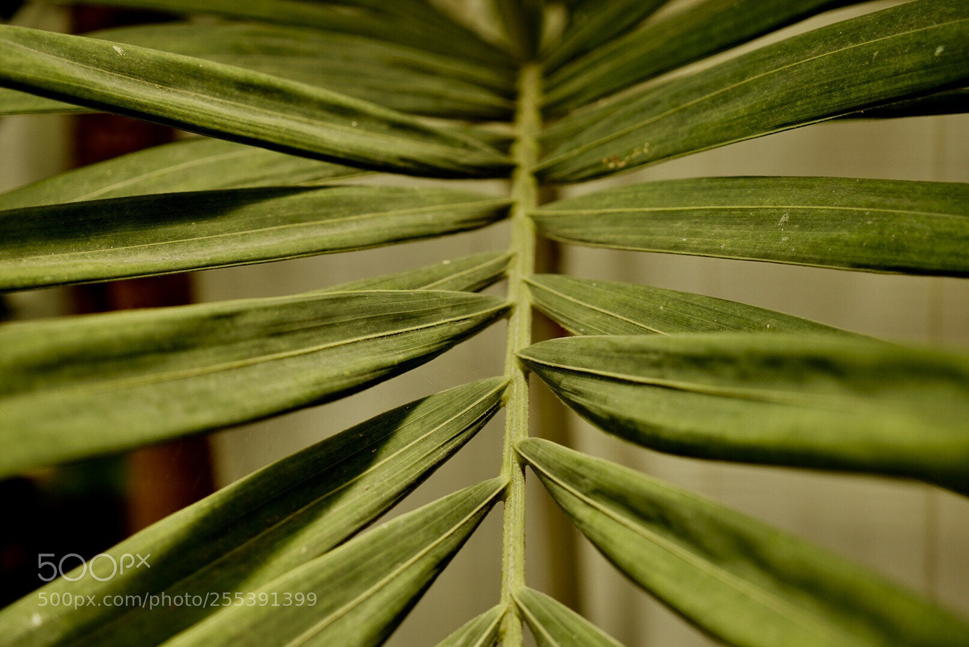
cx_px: 484
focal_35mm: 63
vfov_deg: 21.6
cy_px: 324
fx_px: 1697
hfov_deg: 31.9
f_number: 4
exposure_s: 1/800
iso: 400
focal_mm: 63
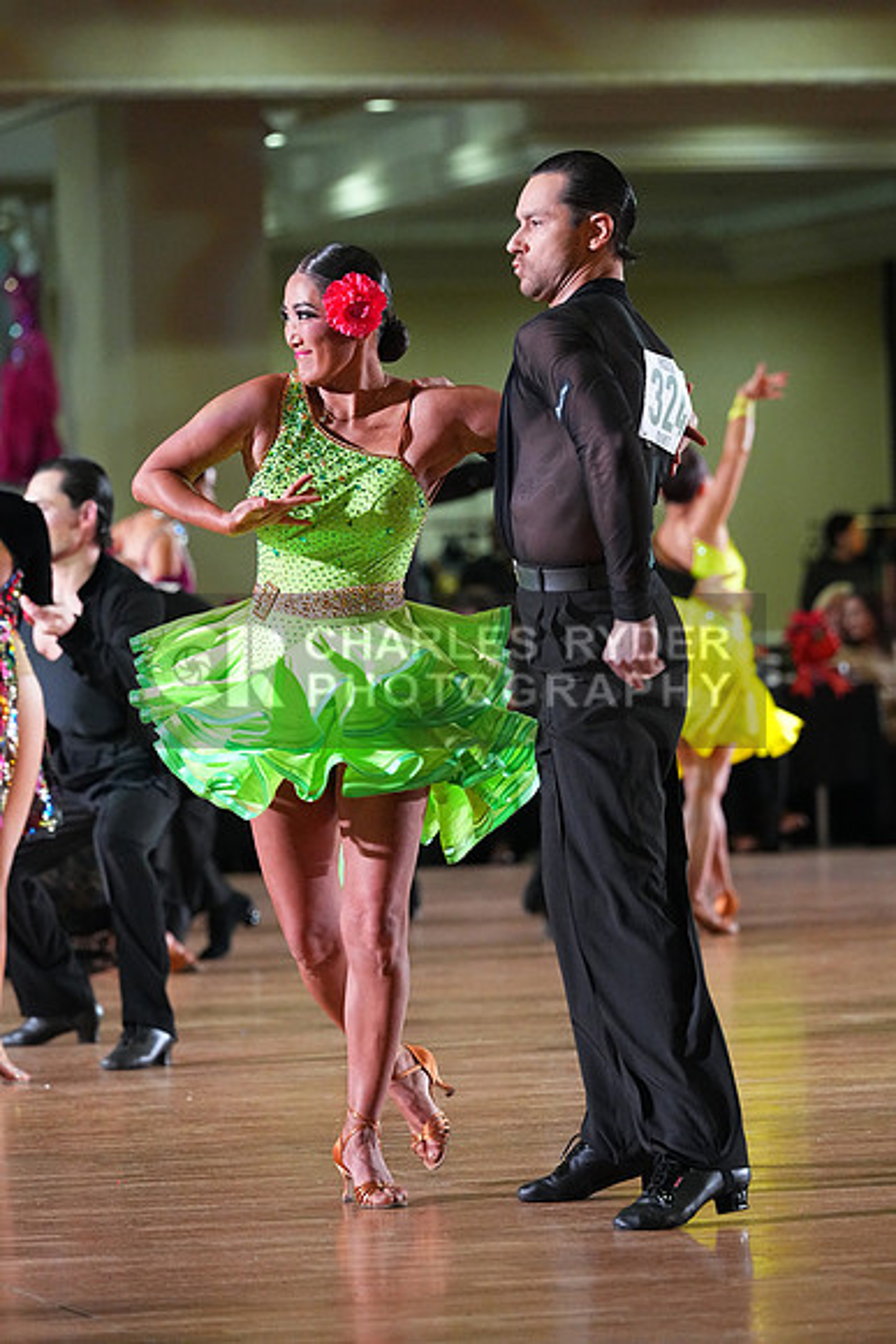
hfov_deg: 6.9
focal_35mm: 200
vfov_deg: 10.3
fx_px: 7462
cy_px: 672
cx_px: 448
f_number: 5
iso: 8000
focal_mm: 200
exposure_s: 1/400
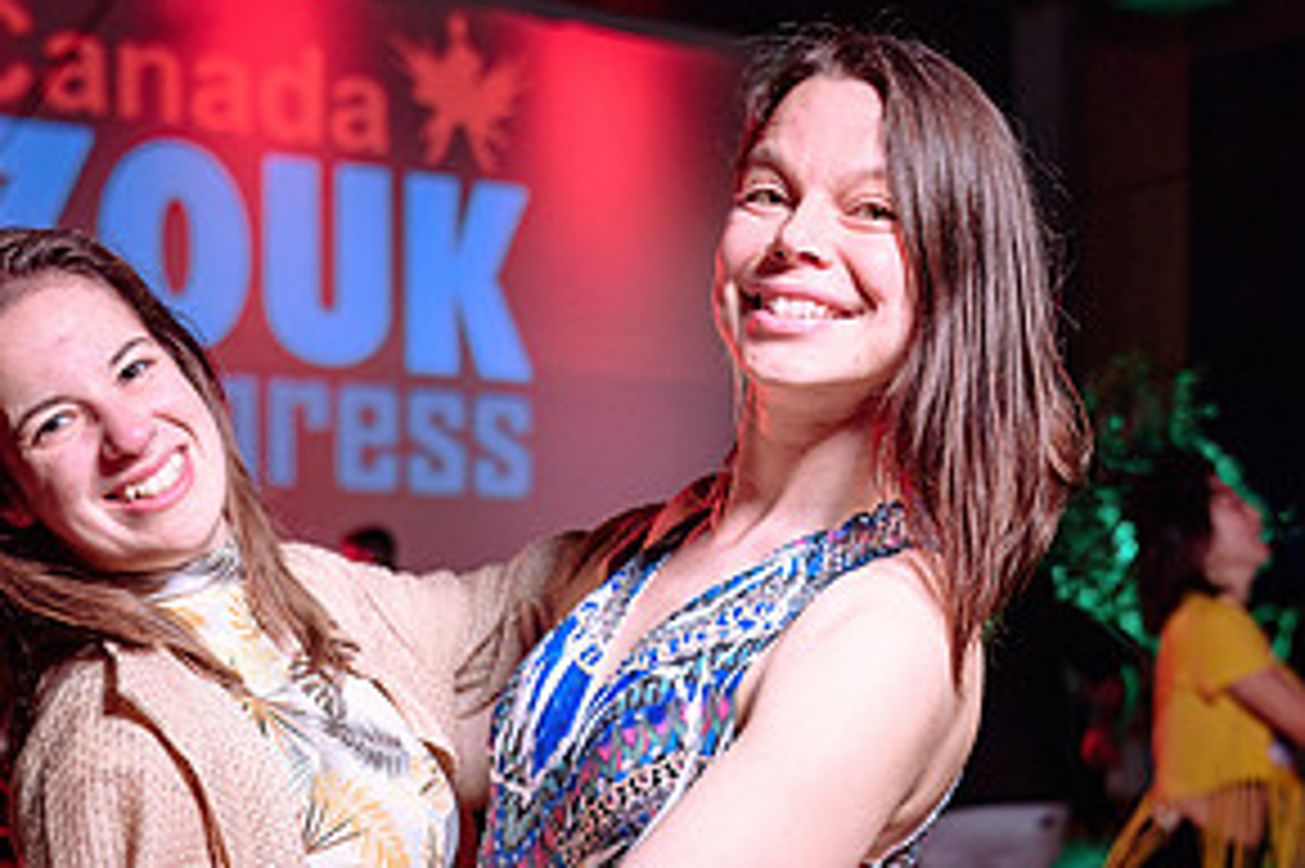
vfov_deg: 19.4
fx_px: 2500
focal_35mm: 69
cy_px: 740
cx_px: 680
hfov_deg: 29.3
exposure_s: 1/125
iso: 800
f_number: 2.8
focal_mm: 32
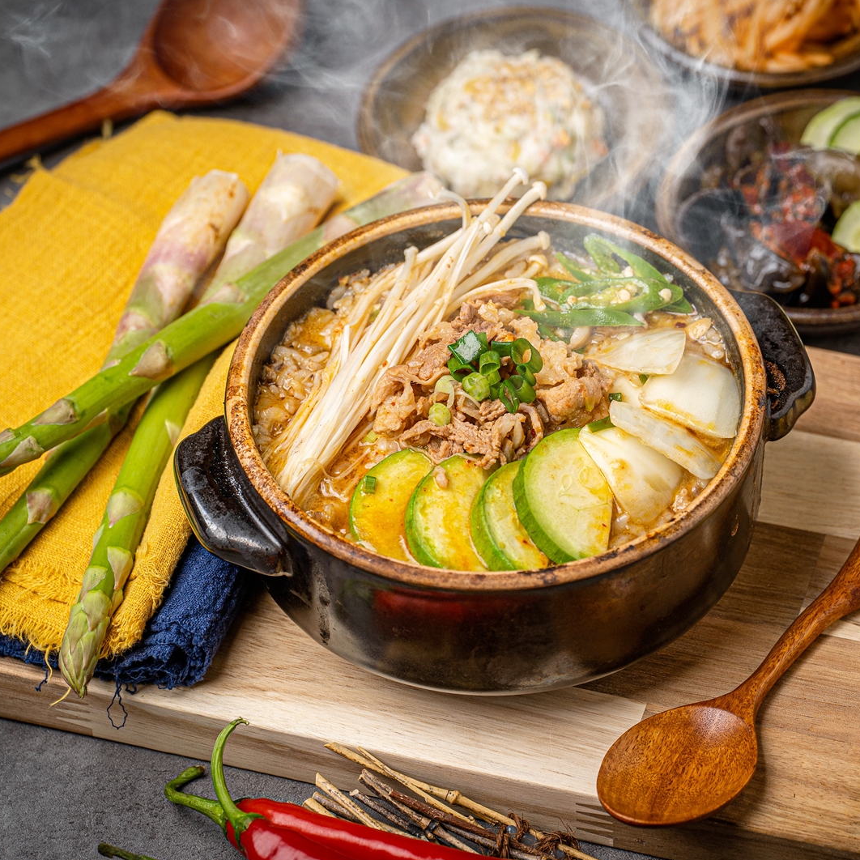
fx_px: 5256
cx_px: 508
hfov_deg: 9.4
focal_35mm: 187
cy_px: 430
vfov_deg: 9.4
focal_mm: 146
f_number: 5.6
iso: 100
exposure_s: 1/125
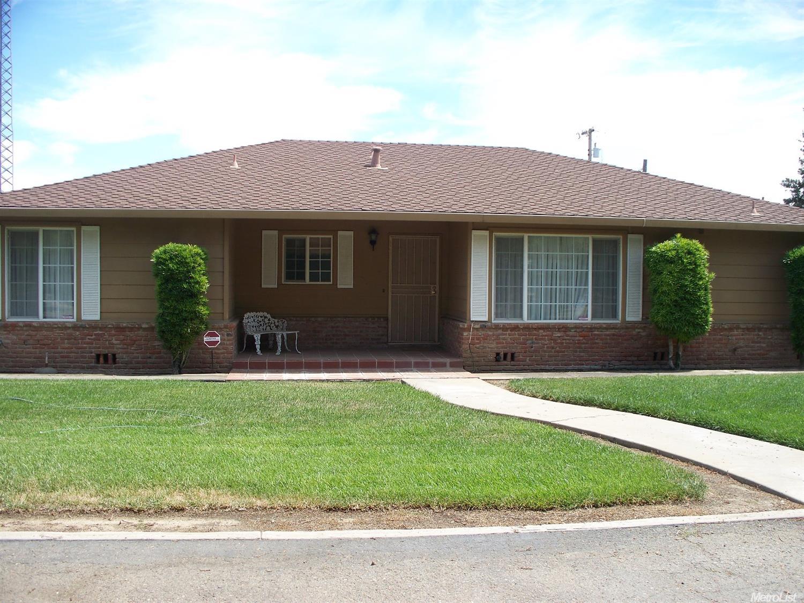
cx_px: 402
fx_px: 836
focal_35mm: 36
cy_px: 302
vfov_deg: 39.6
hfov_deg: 51.4
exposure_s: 1/400
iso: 64
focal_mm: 7.54
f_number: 2.8
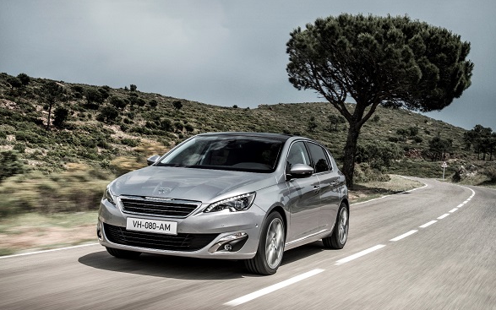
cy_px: 165
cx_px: 252
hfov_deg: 40.3
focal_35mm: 50
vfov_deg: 25.8
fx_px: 676
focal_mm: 48
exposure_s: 1/25
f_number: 11
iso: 100
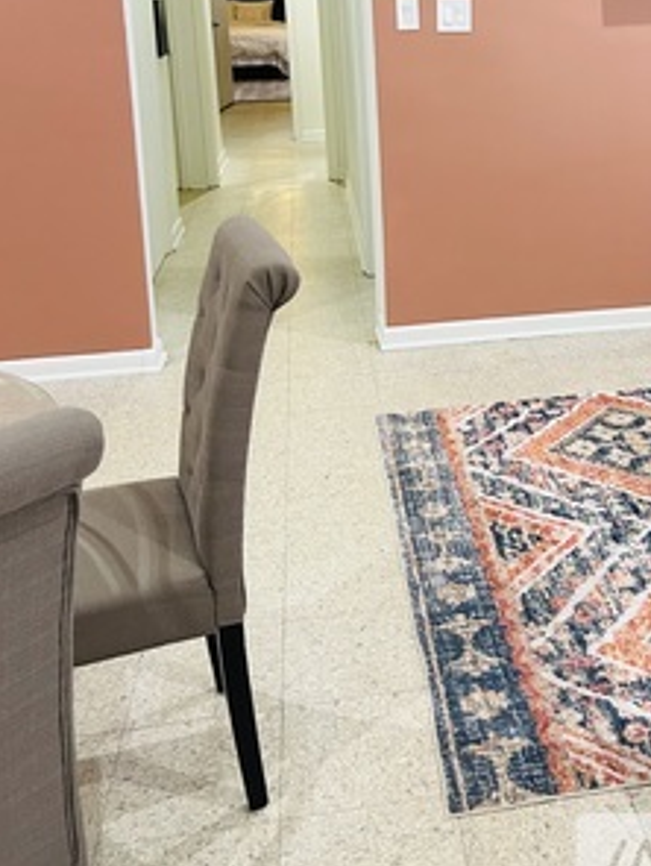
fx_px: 1101
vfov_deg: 41.4
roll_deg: +2.5
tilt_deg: -10.9
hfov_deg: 32.2
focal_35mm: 44
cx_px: 500
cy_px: 197
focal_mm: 5.7
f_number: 1.5
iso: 160
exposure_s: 1/60
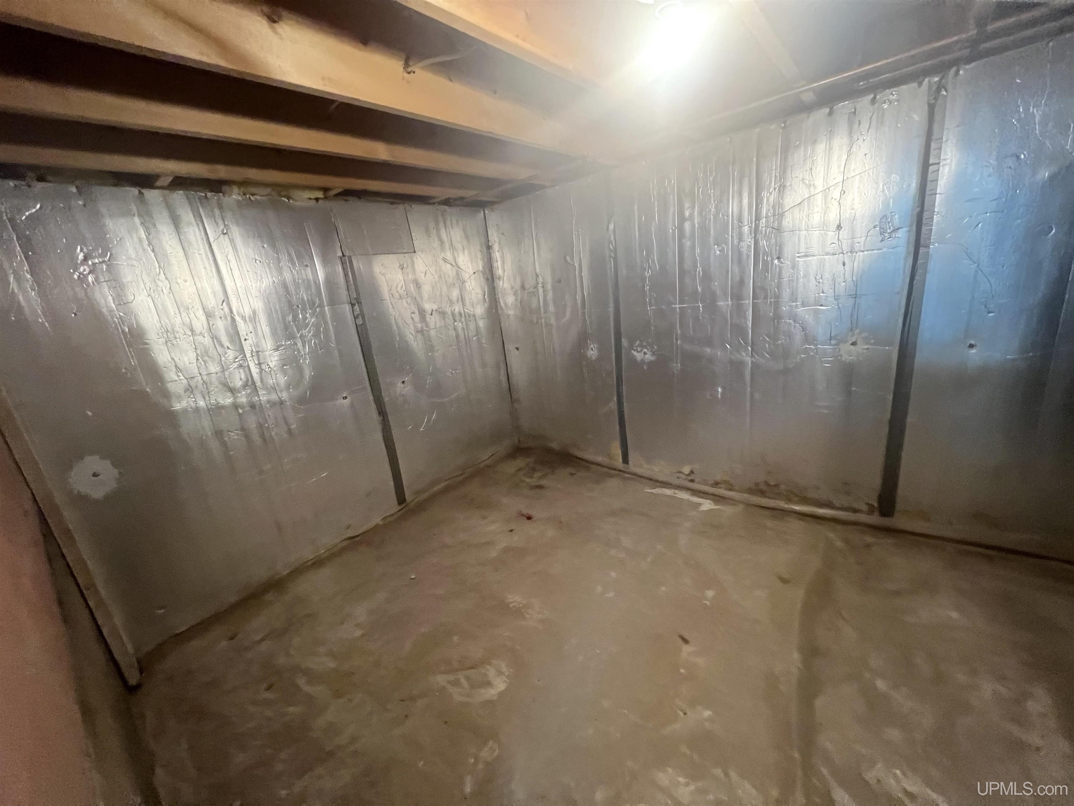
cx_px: 537
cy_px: 403
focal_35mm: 13
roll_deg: +6.6
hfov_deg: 106.2
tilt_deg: -17.9
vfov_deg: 89.9
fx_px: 403
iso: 800
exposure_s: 1/60
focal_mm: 1.57
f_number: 1.8
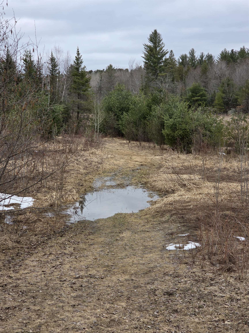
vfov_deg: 28.2
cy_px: 166
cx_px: 124
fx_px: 662
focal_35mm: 69
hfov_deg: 21.3
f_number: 2.4
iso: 25
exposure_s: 1/458
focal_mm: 7
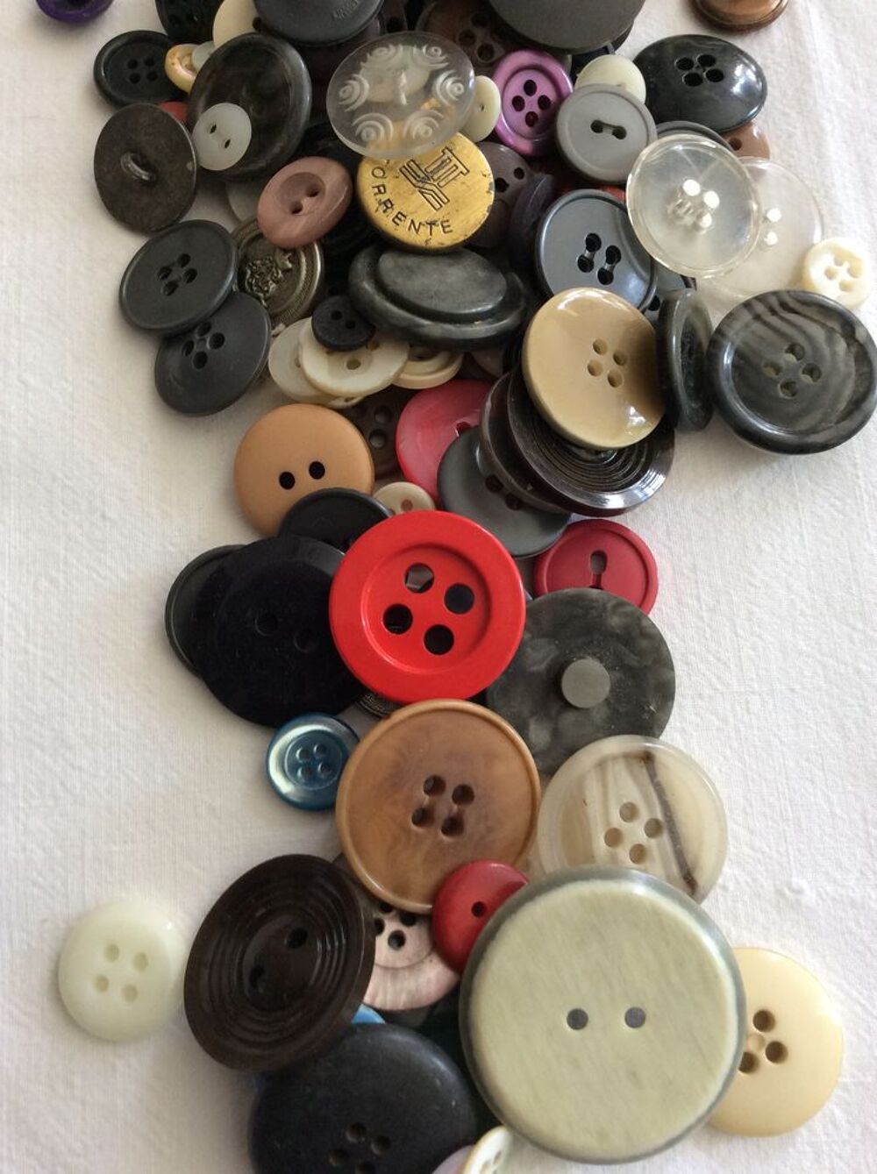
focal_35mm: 32
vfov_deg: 56.9
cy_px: 587
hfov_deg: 44.1
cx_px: 438
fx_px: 1084
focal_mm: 3.3
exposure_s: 1/25
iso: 64
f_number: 2.4
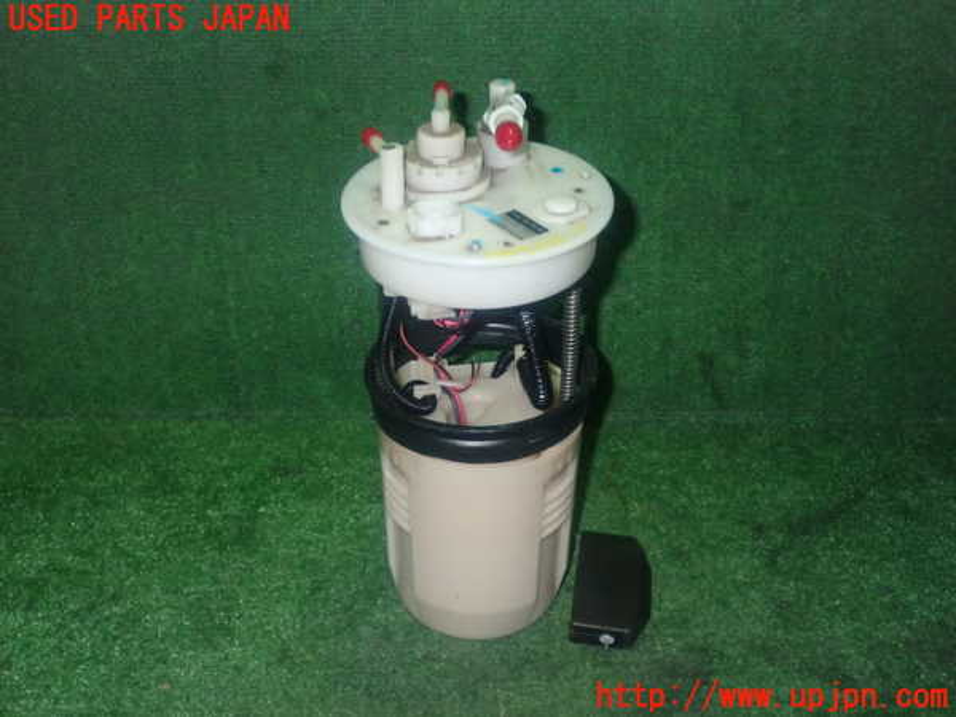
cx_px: 478
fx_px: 1049
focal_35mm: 38
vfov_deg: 37.7
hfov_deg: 49.0
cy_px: 358
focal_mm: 6.83
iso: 800
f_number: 8
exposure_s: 1/40
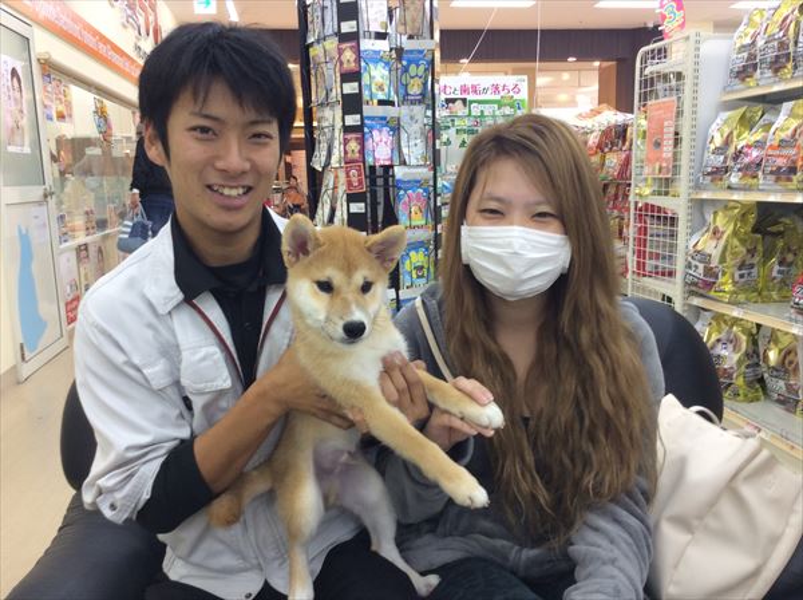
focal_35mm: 32
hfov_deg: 56.9
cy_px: 300
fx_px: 741
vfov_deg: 44.0
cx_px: 402
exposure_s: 1/24
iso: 40
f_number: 2.4
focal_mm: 3.3
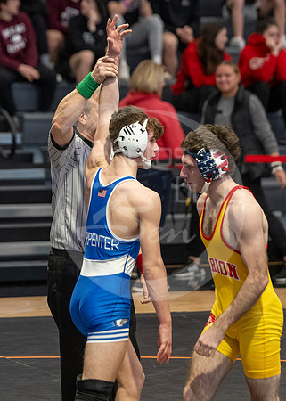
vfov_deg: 7.8
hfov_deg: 5.6
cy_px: 157
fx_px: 2922
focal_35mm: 257
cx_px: 60
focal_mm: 125
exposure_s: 1/1000
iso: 3200
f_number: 2.8
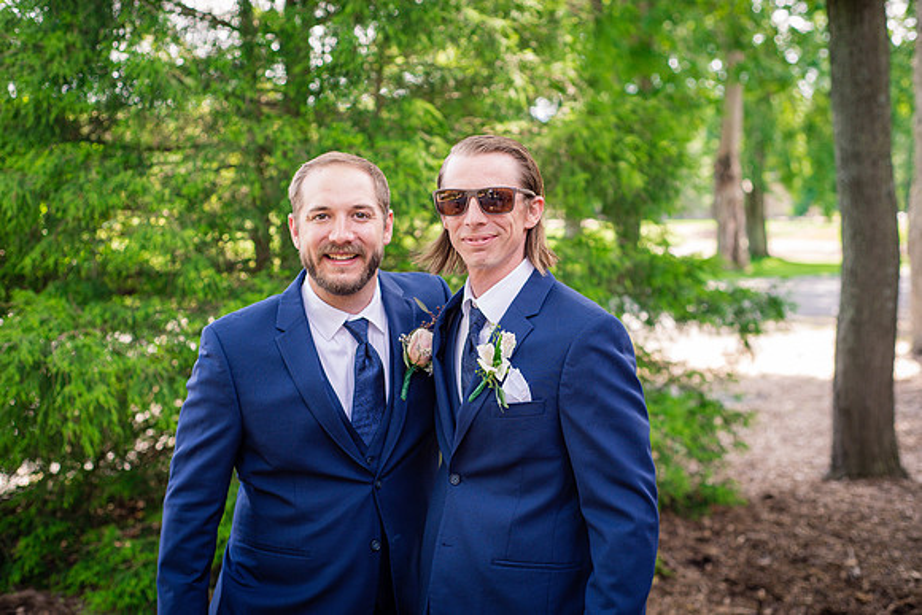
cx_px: 461
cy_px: 308
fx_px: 1281
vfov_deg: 27.0
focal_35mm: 50
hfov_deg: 39.6
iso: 400
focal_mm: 50
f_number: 3.2
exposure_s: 1/320
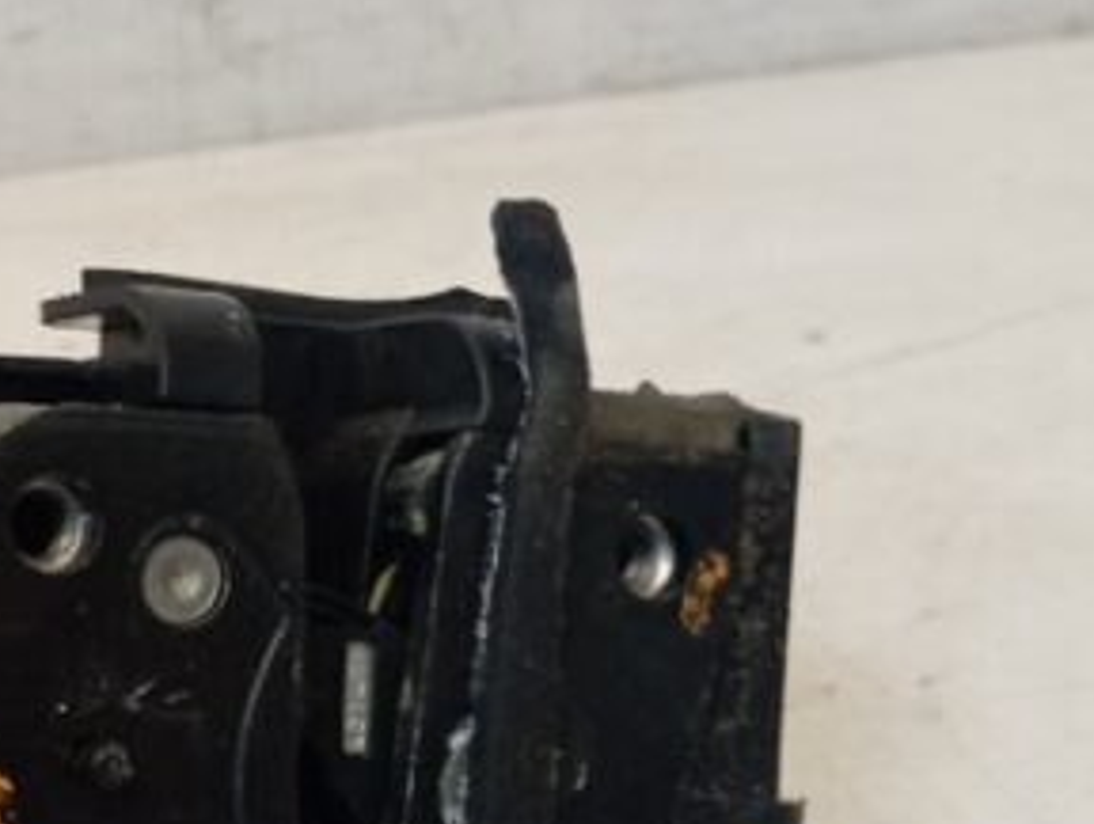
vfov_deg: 21.4
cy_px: 666
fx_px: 2153
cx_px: -68
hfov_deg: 26.5
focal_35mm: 68
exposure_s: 1/33.3
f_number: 1.8
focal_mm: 4.22
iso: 863
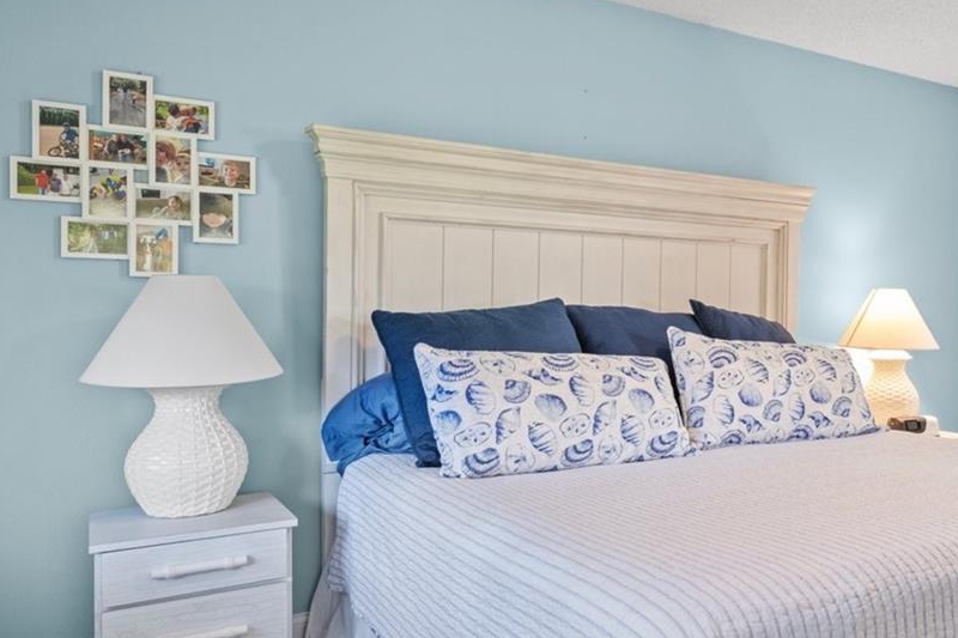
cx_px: 741
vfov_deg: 41.1
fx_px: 851
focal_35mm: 32
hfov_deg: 55.3
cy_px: 320
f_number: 8
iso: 800
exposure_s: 1/3
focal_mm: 16
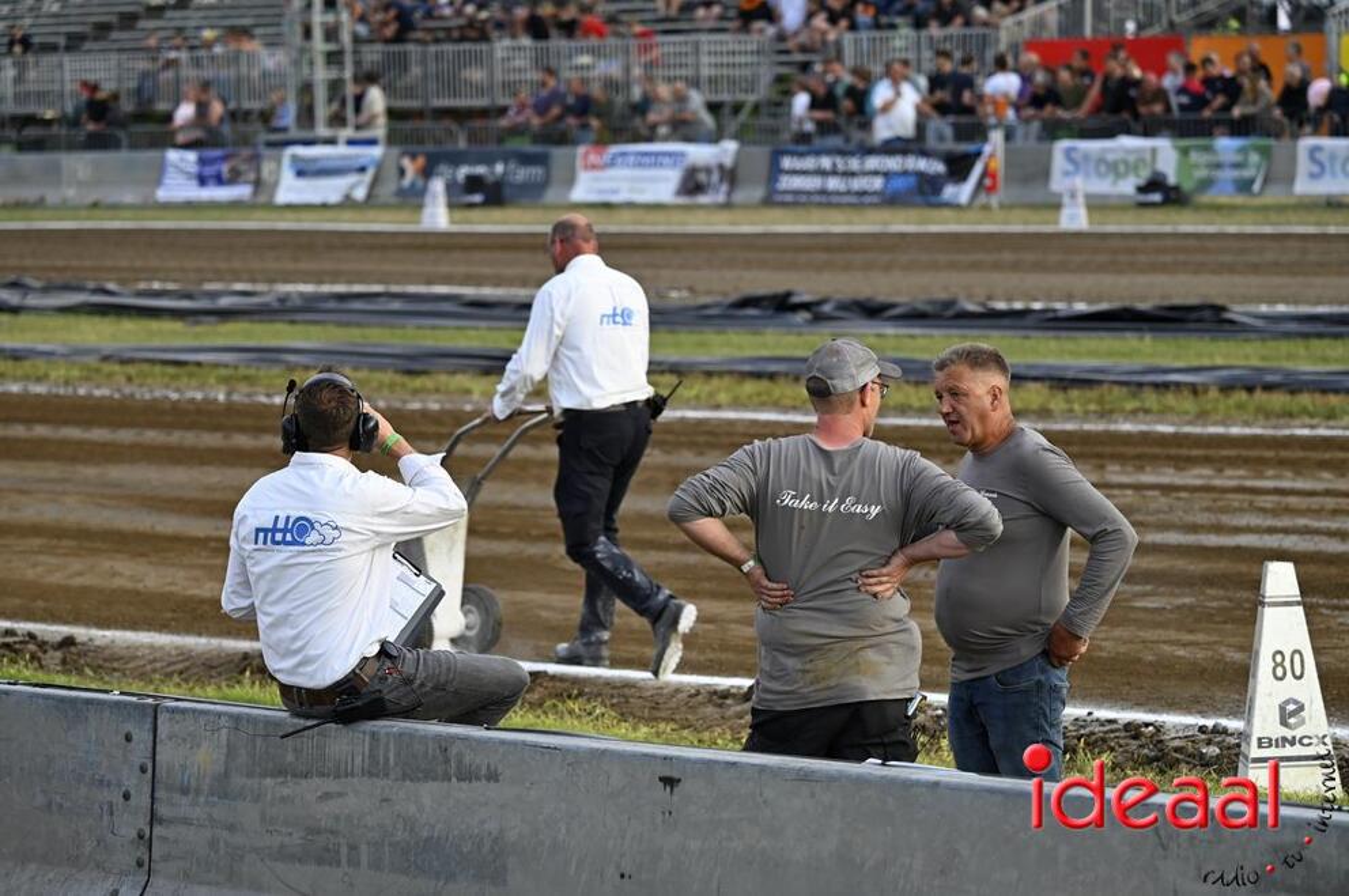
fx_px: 5989
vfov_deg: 8.6
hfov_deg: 12.9
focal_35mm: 160
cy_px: 448
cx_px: 674
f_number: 4.8
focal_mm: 160
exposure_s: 1/320
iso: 320
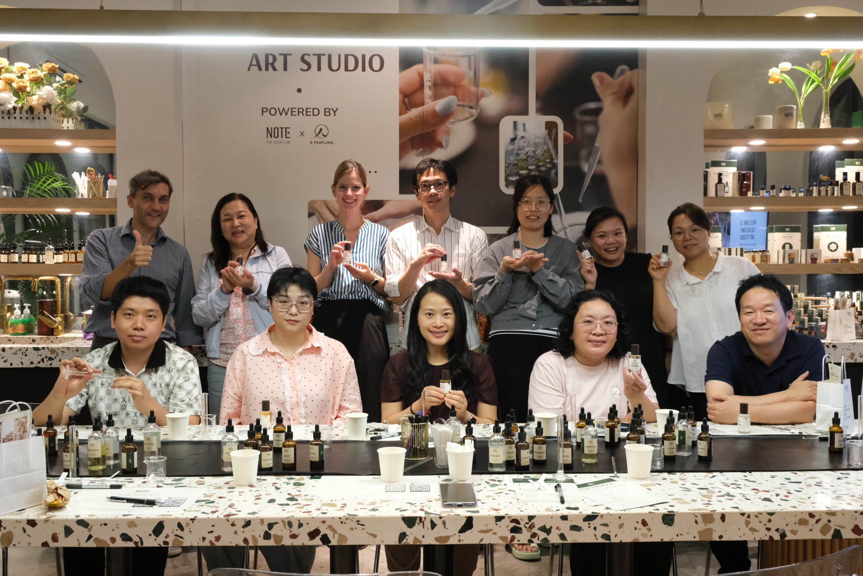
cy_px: 288
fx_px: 767
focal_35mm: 32
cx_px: 432
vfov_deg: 41.1
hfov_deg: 58.7
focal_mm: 21.4
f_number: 8
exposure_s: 1/60
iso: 6400
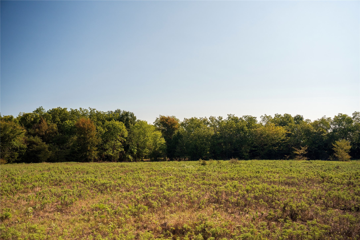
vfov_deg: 35.9
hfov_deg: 51.9
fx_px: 370
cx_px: 180
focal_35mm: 37
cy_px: 120
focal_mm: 37
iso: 800
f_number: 4.5
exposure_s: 1/160
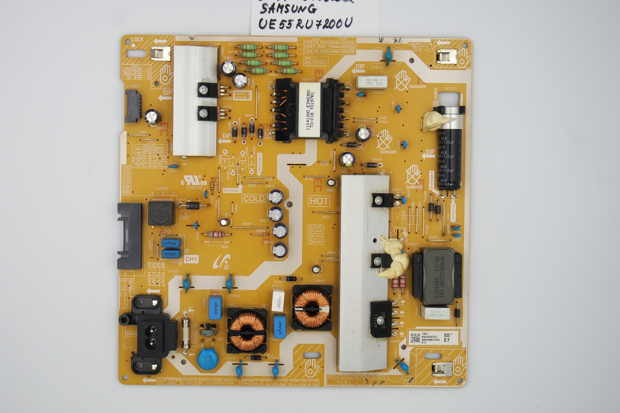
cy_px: 193
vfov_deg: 25.5
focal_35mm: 53
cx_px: 284
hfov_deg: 37.5
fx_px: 913
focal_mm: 18
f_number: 5
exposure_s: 1/125
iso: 160
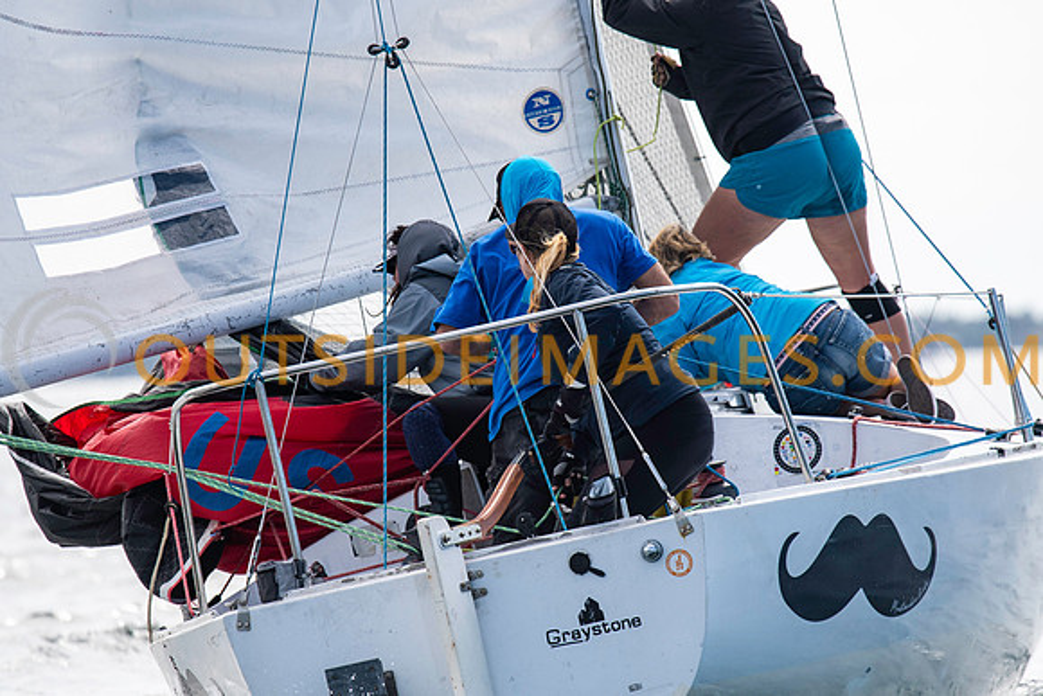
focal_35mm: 450
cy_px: 348
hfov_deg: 4.6
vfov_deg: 3.1
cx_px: 522
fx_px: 13040
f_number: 5
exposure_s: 1/3200
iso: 320
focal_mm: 300
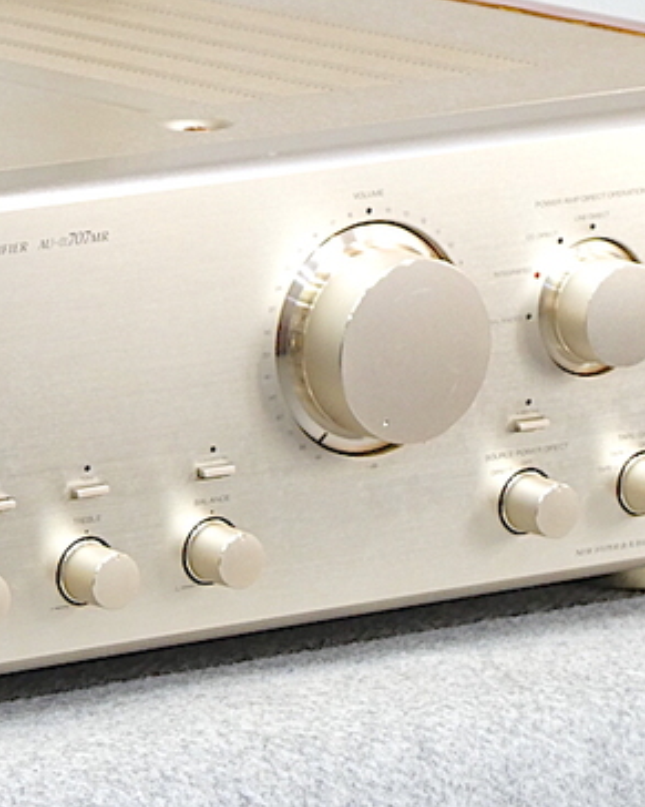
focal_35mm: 319
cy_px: 335
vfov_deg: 6.1
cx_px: -20
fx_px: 7615
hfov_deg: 4.8
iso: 200
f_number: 5.2
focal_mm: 22.3
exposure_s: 1/10
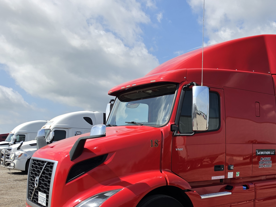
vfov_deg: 37.7
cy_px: 155
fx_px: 295
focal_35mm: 37
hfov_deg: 49.0
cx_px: 191
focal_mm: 6.5
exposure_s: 1/6571
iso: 64
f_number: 1.4
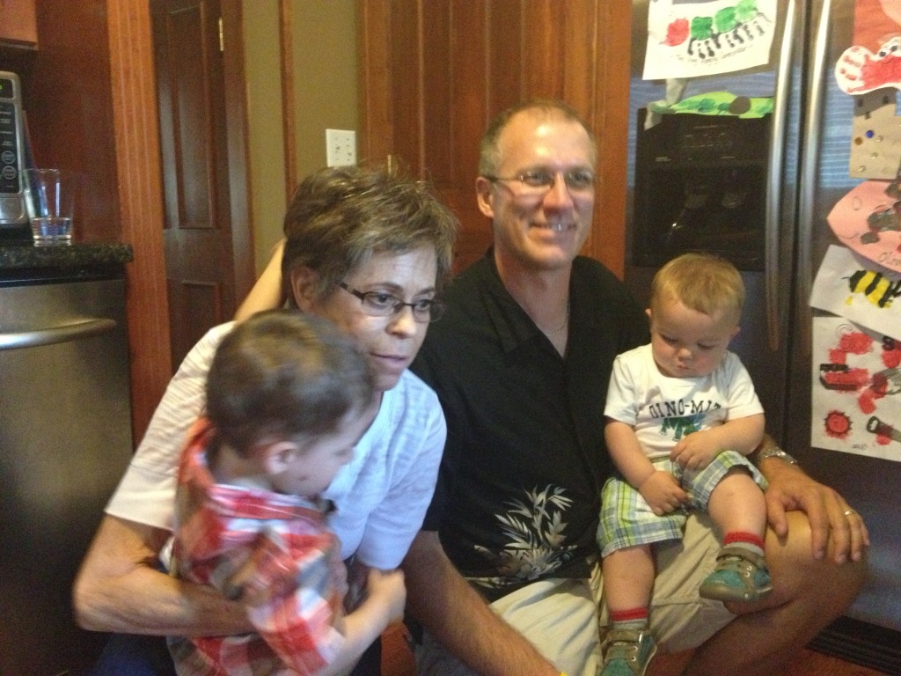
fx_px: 911
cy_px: 338
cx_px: 450
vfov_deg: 40.7
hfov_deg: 52.6
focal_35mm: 35
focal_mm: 4.28
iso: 800
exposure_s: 1/15
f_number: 2.4
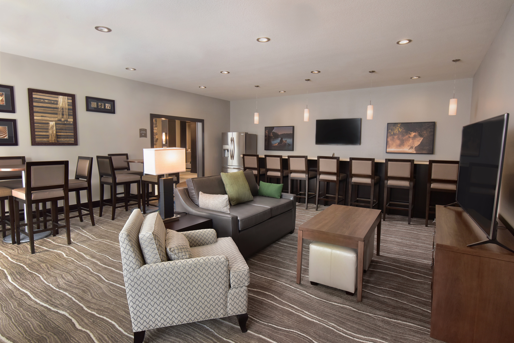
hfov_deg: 86.9
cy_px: 172
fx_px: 271
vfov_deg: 64.6
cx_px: 257
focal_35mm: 19
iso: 500
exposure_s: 1/13
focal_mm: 19
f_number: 5
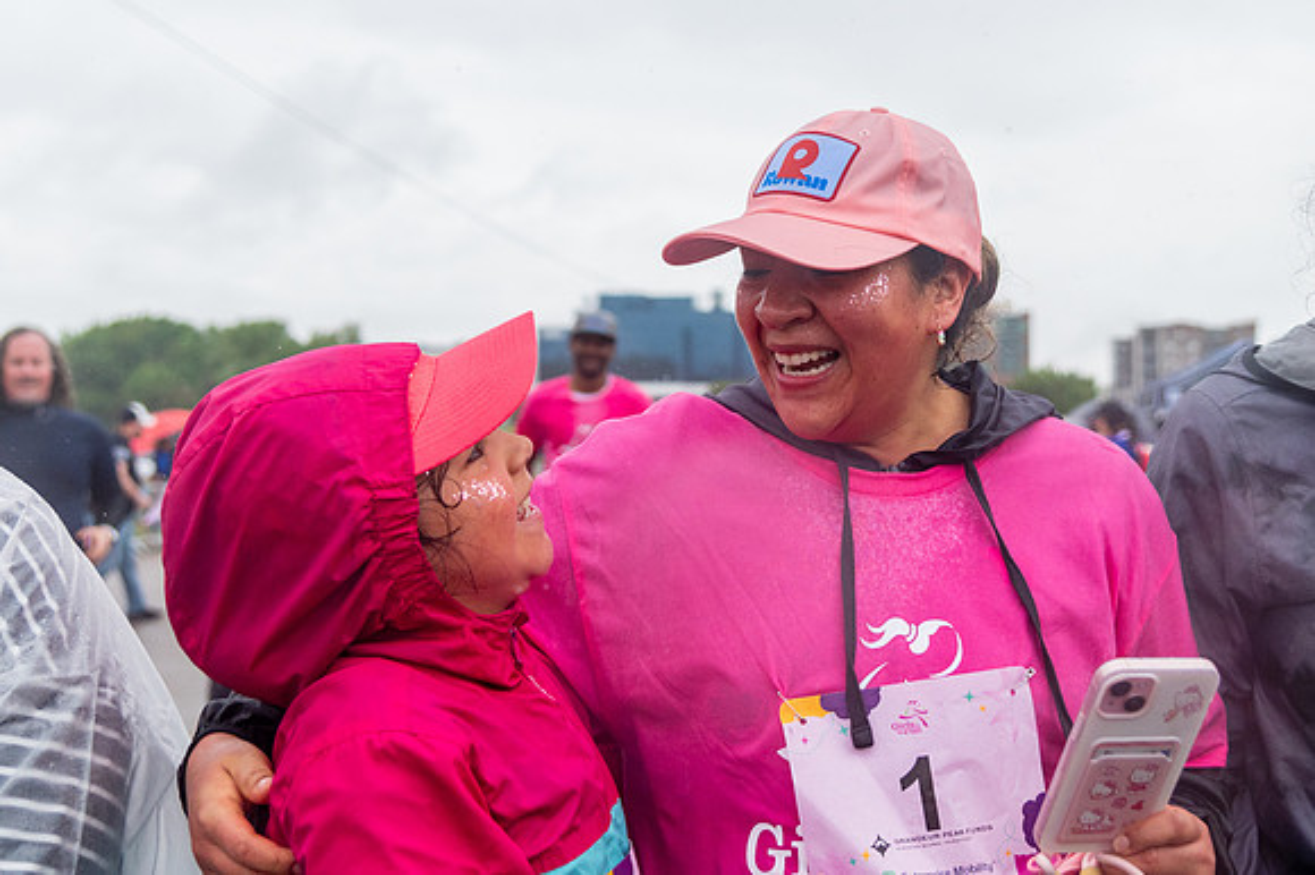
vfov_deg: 25.4
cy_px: 281
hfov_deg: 37.6
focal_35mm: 53
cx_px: 711
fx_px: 1931
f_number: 4
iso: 1600
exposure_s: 1/3200
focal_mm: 38
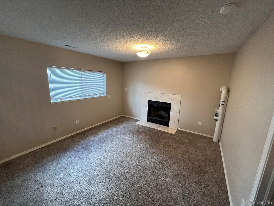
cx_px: 137
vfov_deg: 89.9
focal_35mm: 13
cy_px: 103
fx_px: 103
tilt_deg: -12.0
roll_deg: -2.3
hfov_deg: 106.2
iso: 320
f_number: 1.8
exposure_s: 1/60
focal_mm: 1.57
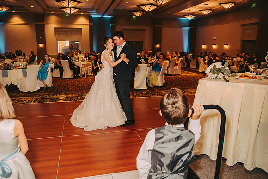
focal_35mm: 28
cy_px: 90
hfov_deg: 65.5
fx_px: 208
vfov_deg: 46.4
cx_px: 134
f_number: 2.8
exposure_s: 1/60
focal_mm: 28
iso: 500
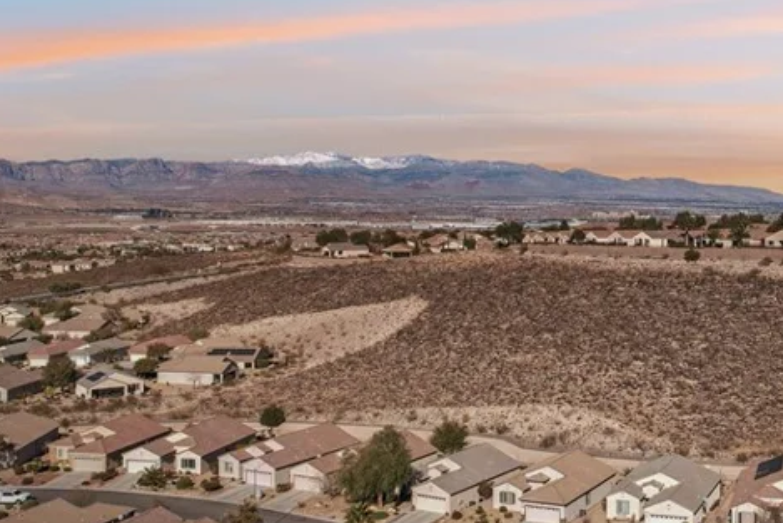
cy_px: 189
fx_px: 1044
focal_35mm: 48
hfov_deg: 38.9
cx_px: 664
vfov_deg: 28.0
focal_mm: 8.4
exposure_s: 1/3000
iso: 110
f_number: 2.8
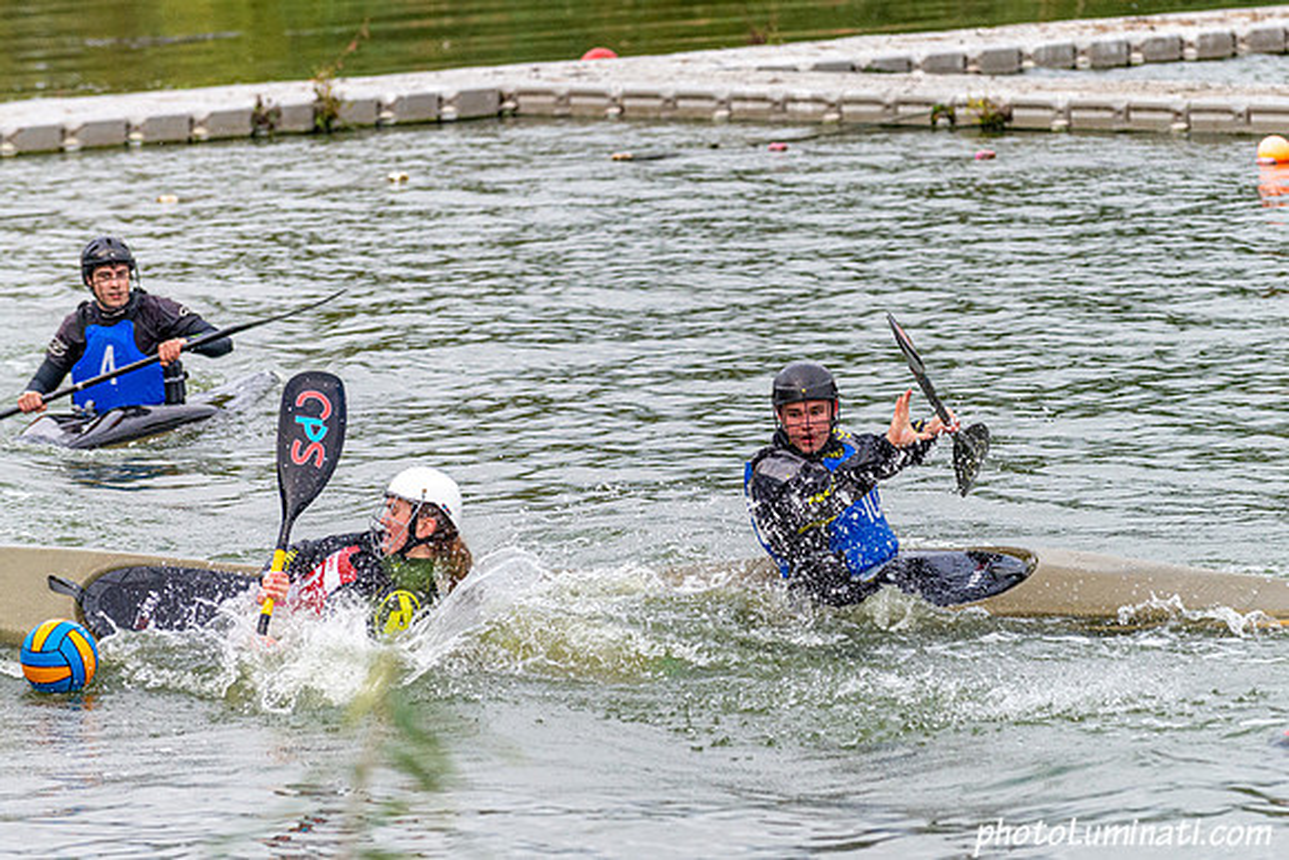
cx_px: 847
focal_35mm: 263
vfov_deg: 5.2
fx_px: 9415
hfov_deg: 7.8
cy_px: 431
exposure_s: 1/3200
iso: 2500
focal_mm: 200
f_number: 4.5
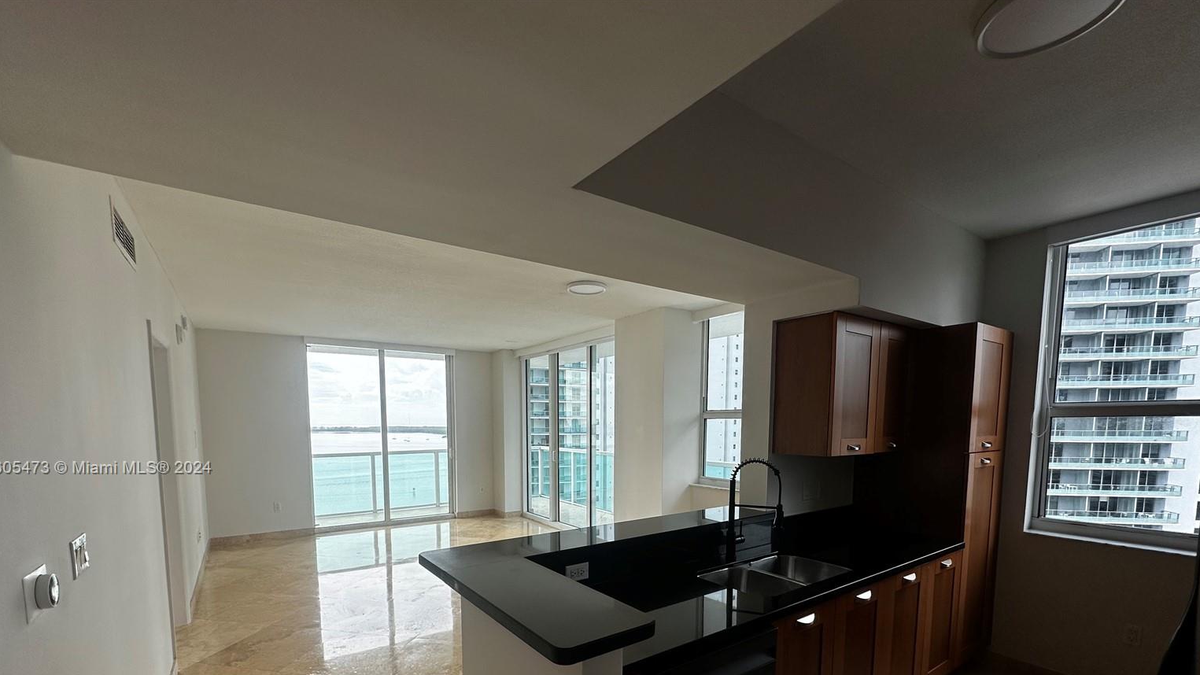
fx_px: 509
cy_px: 469
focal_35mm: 16
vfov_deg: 64.7
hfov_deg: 99.4
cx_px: 589
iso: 40
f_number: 2.2
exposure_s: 1/370
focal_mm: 2.22
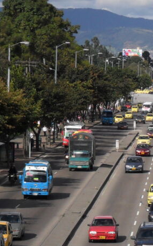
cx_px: 219
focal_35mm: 302
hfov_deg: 4.3
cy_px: 140
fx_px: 2017
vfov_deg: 7.0
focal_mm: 19.6
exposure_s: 1/750
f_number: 5
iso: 100
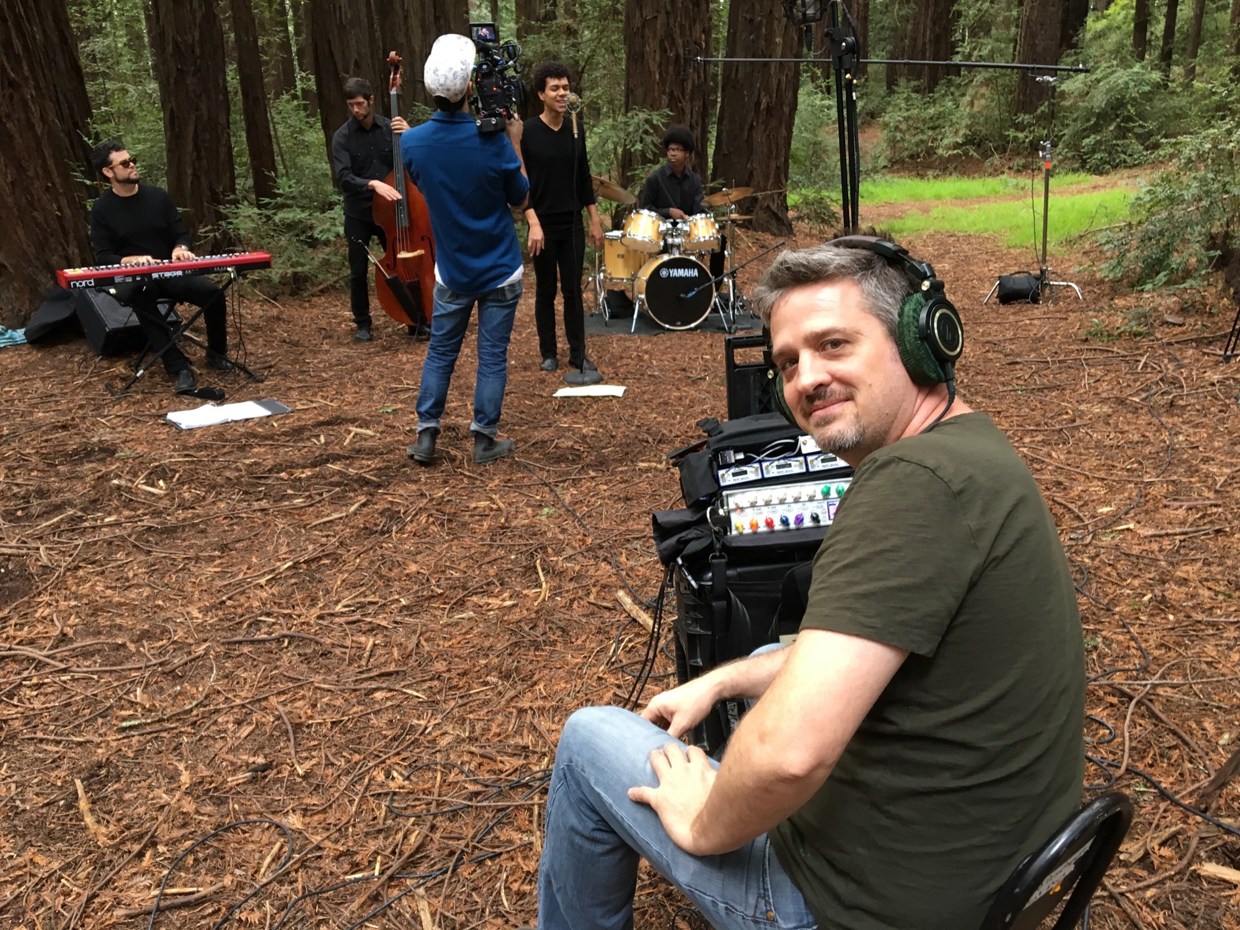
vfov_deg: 48.2
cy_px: 465
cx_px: 620
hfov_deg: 61.7
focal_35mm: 29
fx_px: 1039
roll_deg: +0.7
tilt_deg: -21.1
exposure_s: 1/30
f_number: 2.2
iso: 64
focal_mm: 4.15
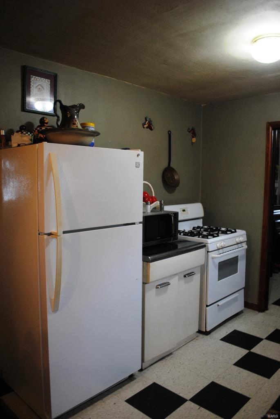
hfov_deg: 48.0
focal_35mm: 27
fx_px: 314
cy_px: 210
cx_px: 140
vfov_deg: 67.3
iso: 360
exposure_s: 1/30
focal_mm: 18
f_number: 3.5
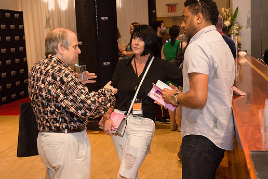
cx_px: 148
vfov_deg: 25.1
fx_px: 402
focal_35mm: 54
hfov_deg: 36.8
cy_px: 95
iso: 3200
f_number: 4
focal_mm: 48
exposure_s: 1/640
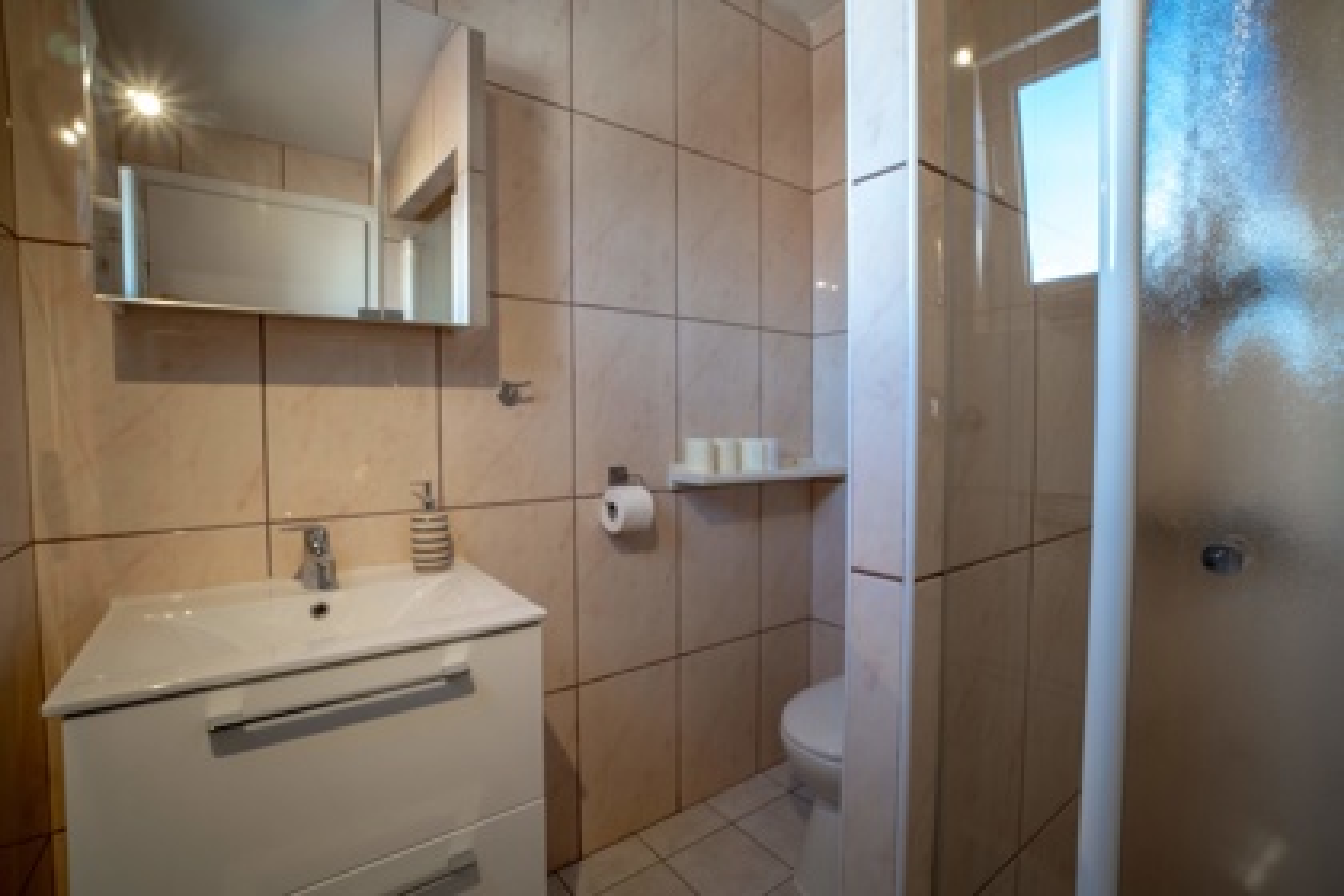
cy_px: 448
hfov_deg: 98.8
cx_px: 672
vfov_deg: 75.7
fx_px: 576
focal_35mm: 15
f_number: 11
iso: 100
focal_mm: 10
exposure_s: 1
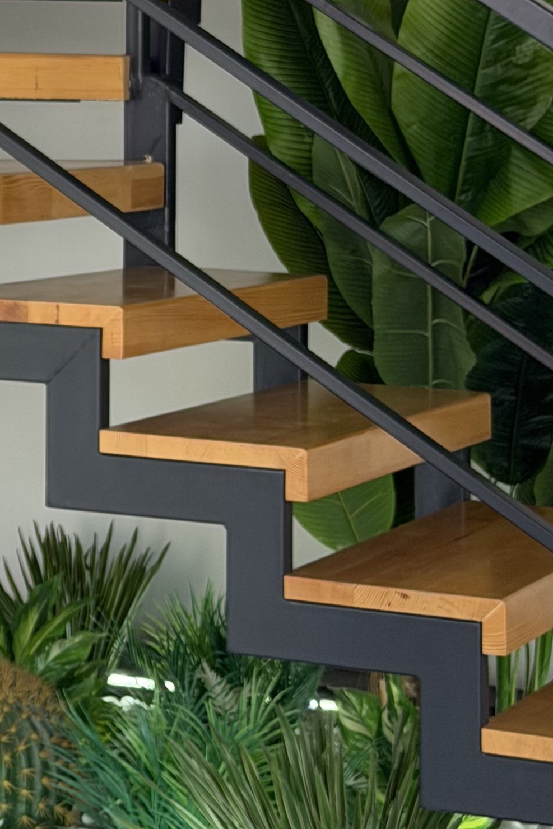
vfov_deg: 15.0
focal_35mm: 136
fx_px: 3133
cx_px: -263
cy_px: 146
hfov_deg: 9.8
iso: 64
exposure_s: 1/185
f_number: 1.78
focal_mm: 6.76
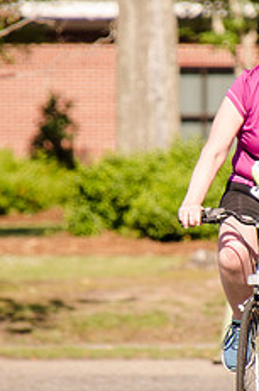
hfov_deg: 1.6
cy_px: 207
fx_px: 9496
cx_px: 200
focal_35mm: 876
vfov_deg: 2.4
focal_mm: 300
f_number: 6.3
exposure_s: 1/1600
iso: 640
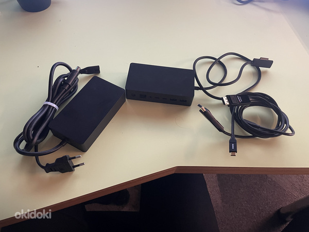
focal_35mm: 26
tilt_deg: -57.2
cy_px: 116
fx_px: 232
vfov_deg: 53.1
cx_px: 154
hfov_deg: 67.3
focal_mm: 4.2
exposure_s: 1/50
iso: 500
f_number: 1.6
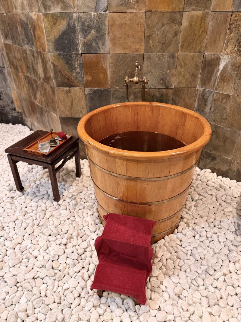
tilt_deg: -33.0
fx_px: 223
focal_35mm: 24
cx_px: 120
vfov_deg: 71.6
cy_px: 161
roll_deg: +1.6
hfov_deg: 56.8
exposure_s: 1/50
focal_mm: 6.76
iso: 400
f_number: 1.78
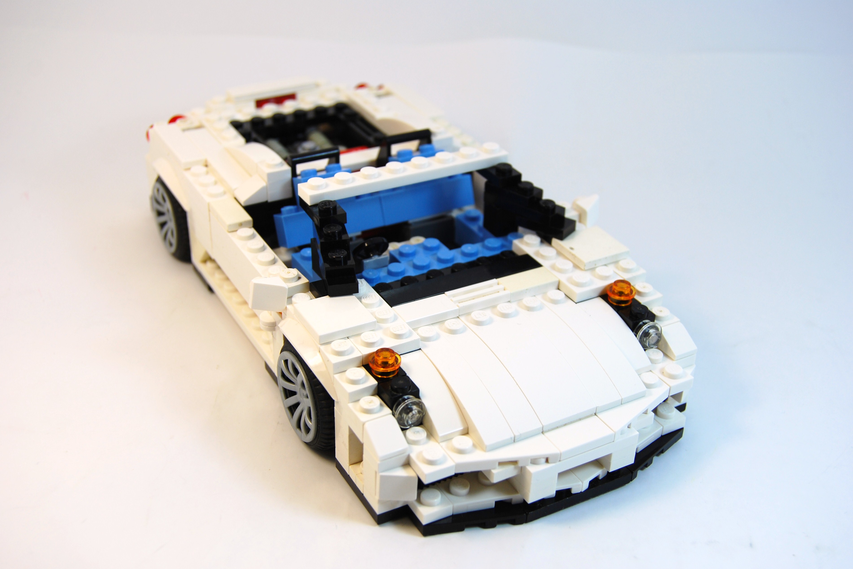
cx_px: 431
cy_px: 291
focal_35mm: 46
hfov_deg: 42.7
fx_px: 1090
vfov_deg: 29.2
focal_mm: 30
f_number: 5.6
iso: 100
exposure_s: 1/125
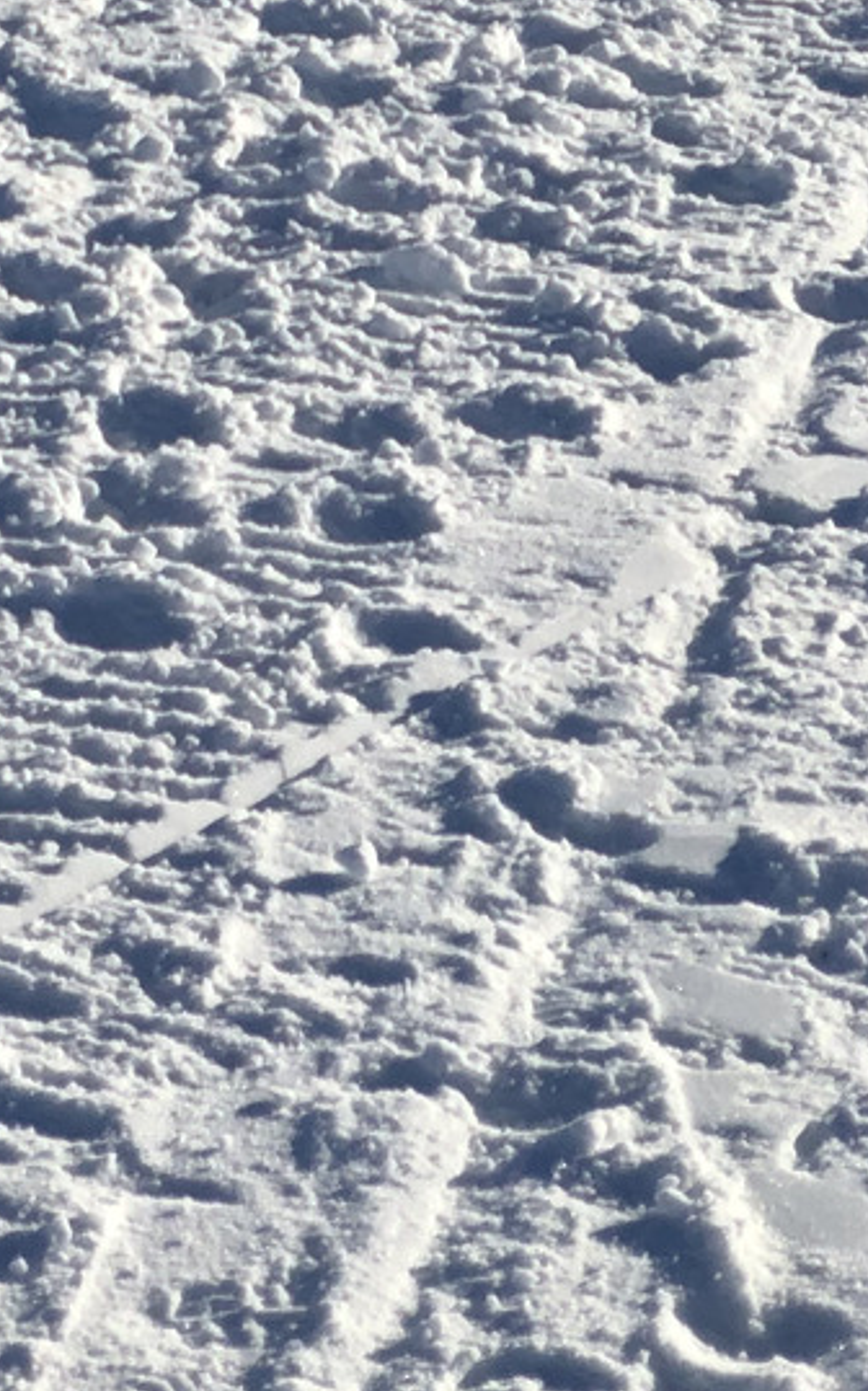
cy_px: -491
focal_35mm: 164
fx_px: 6211
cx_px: -512
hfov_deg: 7.8
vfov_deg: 12.3
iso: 16
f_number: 2.4
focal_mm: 6
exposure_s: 1/1799
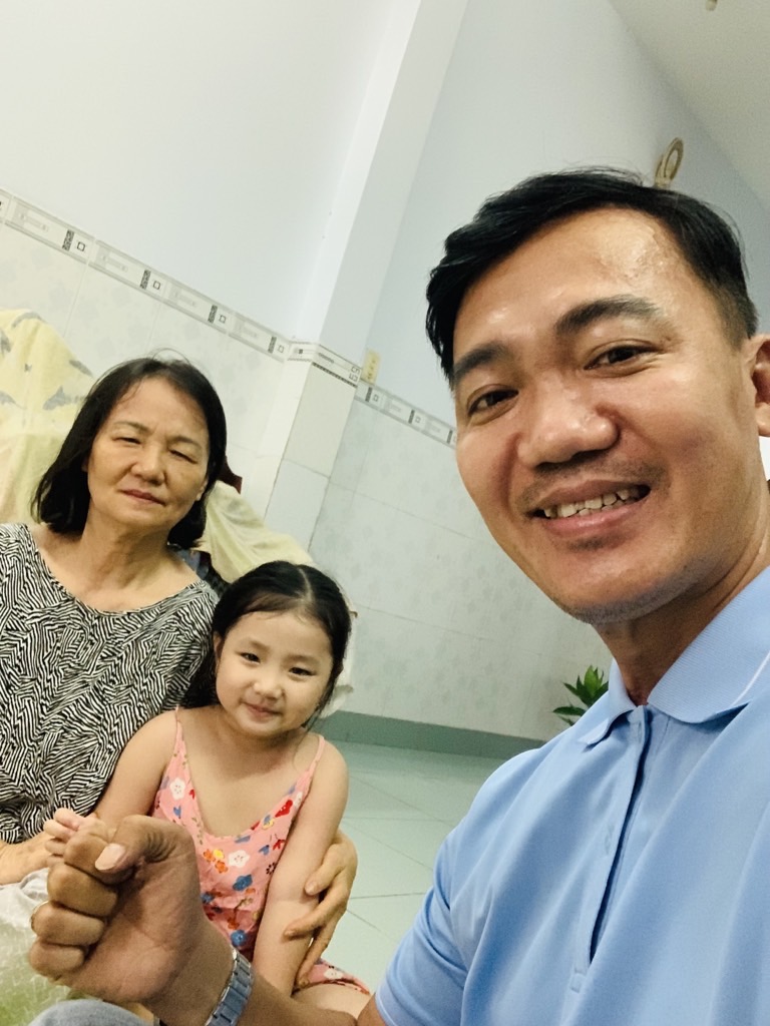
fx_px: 949
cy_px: 513
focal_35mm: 32
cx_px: 385
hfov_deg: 44.2
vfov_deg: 56.8
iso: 500
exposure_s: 1/30
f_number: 2.2
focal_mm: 2.87
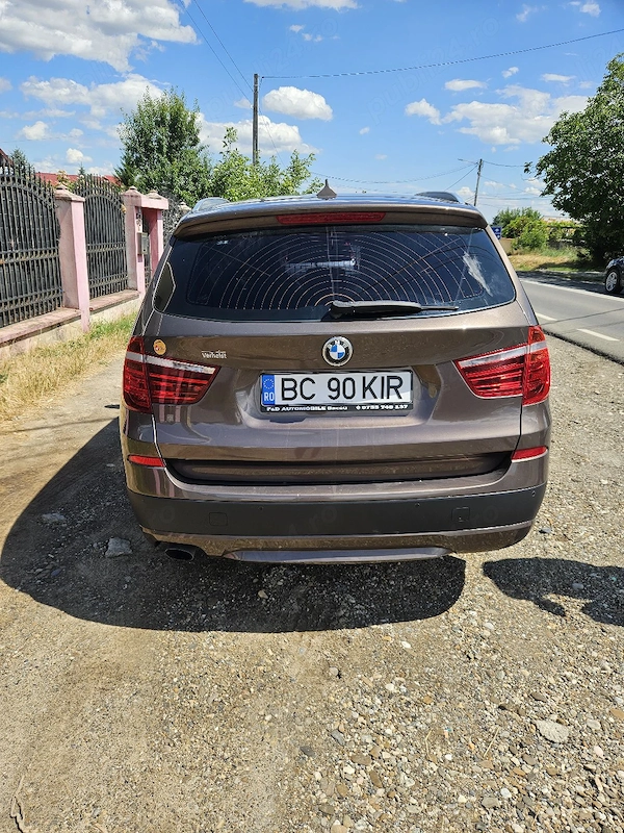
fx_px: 553
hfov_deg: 58.9
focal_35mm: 23
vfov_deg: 73.9
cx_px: 312
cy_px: 416
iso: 25
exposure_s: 1/1429
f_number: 1.8
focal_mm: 5.4
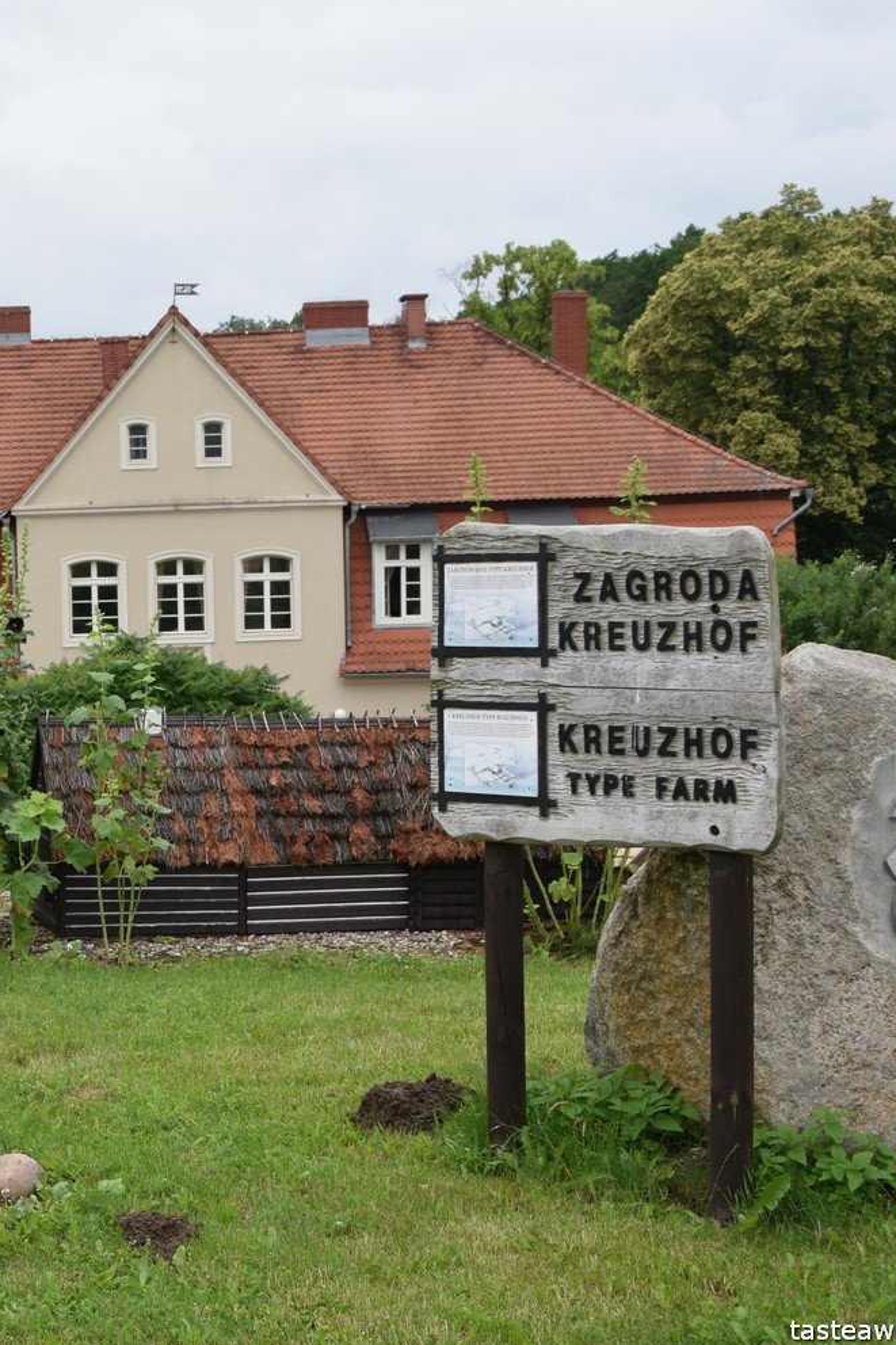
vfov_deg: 33.9
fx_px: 2203
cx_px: -47
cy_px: 674
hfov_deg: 21.9
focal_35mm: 59
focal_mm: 26
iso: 280
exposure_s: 1/250
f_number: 8
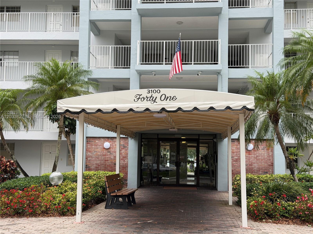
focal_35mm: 48
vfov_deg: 30.3
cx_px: 156
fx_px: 434
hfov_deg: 39.7
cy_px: 117
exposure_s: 1/675
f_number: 1.78
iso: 64
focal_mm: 6.76
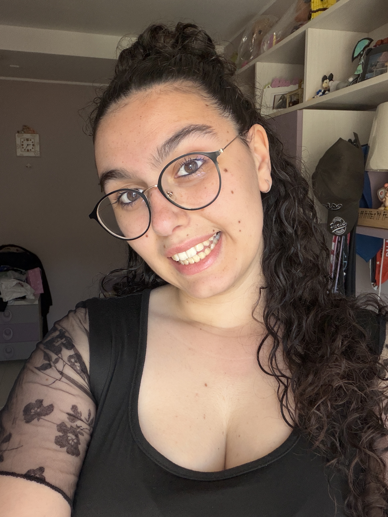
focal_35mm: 30
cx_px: 194
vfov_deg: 60.0
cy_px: 258
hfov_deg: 46.8
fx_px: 448
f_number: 1.9
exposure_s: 1/60
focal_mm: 2.71
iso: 160
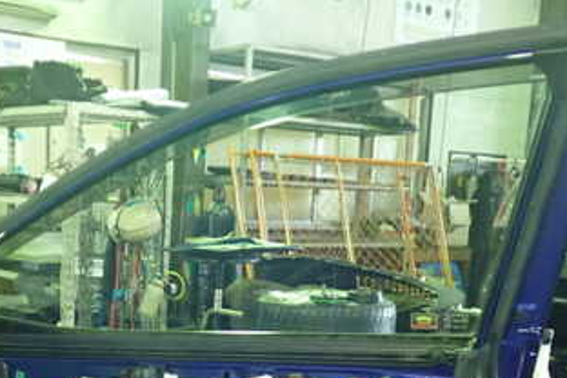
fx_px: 945
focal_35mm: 60
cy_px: 393
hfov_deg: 33.1
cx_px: 185
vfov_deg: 21.7
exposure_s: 1/25
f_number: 2.3
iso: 800
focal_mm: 5.4
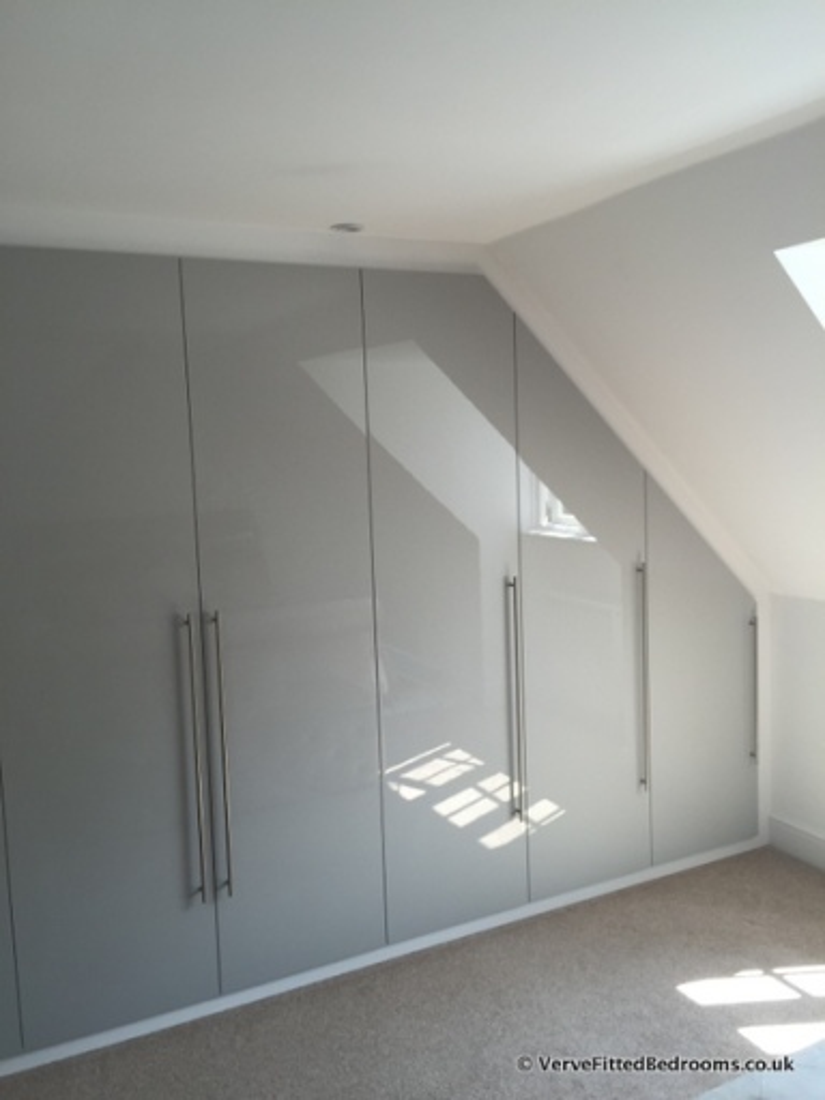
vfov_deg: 61.7
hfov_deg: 48.2
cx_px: 412
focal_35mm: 29
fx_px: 922
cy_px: 550
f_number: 2.2
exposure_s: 1/60
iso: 32
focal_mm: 4.15
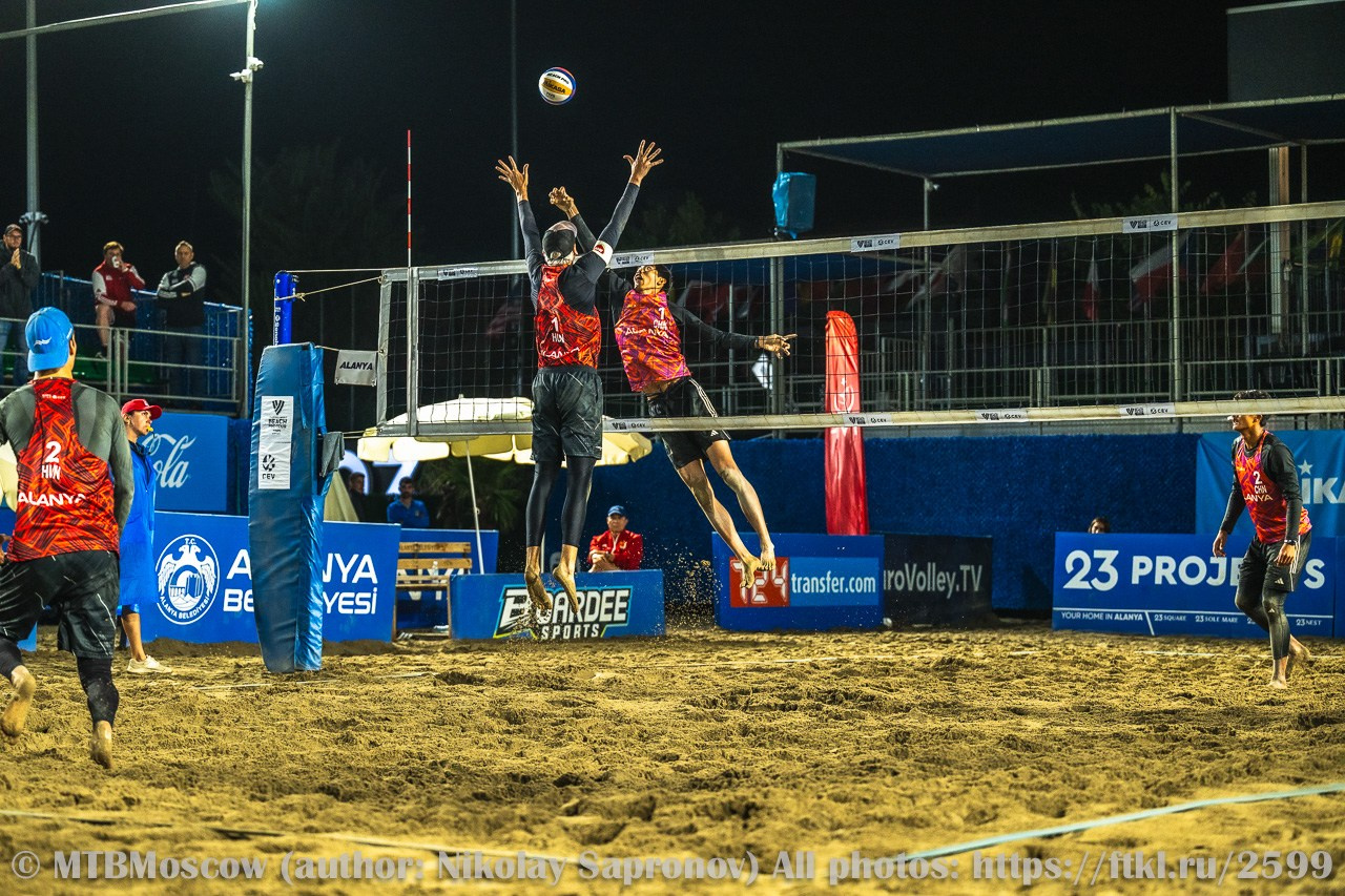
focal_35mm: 80
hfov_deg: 25.4
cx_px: 672
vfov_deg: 17.1
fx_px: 2988
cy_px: 448
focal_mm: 80
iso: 2000
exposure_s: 1/1600
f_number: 3.2
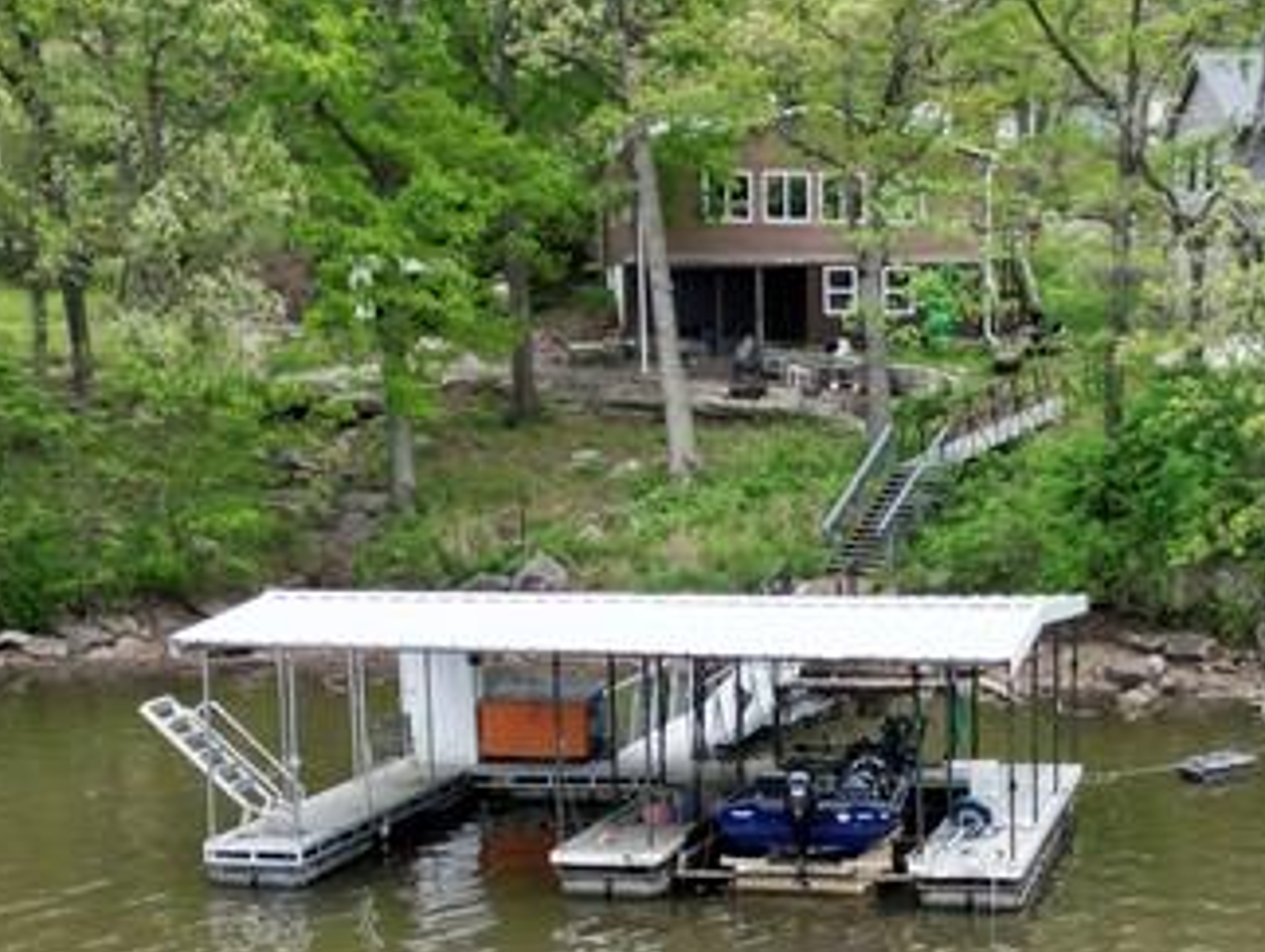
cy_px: 979
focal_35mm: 76
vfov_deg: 18.8
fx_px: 2780
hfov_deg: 25.4
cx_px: 916
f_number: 1.7
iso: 200
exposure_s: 1/1250
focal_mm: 6.72
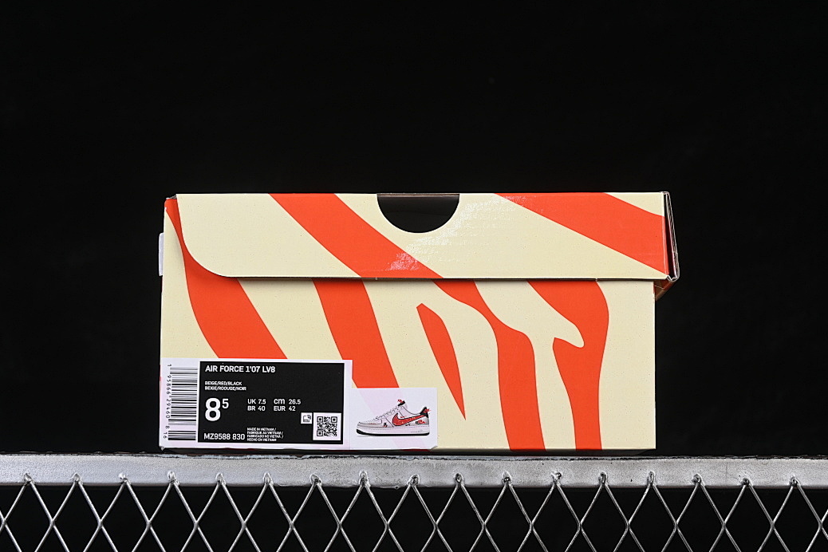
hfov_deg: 26.0
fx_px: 1794
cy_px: 275
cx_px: 405
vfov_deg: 17.5
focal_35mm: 78
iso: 160
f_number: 8
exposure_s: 1/80
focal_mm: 50
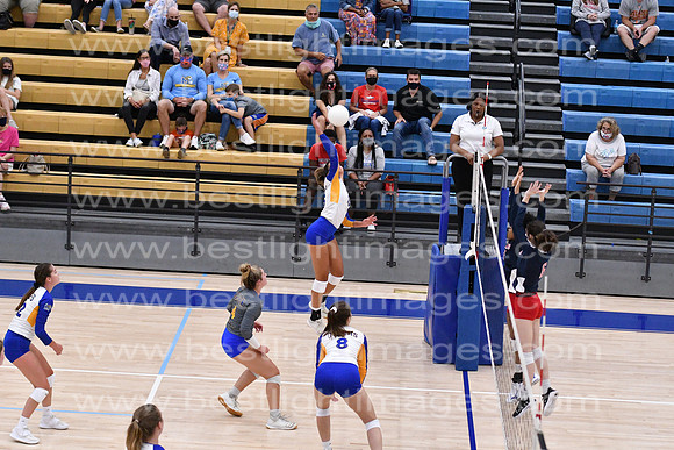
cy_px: 225
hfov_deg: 18.2
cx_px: 337
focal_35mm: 112
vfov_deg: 12.2
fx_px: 2107
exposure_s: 1/1000
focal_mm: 75
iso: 6400
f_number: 3.2
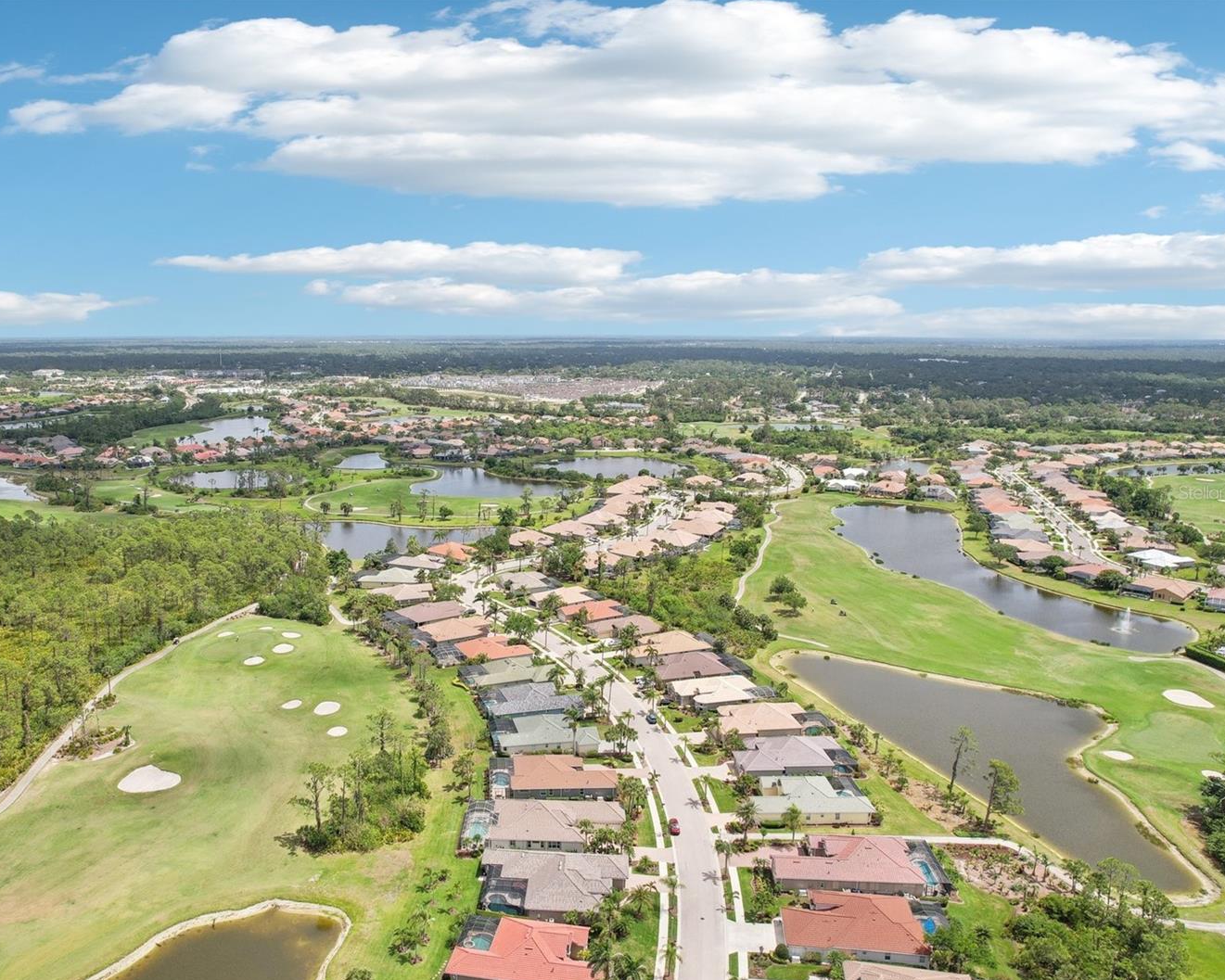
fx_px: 906
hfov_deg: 67.7
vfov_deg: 56.8
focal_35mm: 25
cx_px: 519
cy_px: 492
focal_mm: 8.4
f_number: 2.8
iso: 120
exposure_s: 1/3000
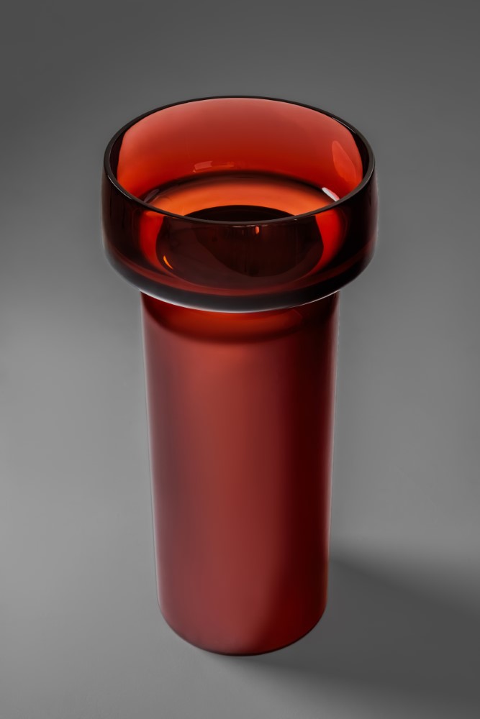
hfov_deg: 19.5
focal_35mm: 70
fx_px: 1399
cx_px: 240
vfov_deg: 28.8
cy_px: 360
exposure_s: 1/25
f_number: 8
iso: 2000
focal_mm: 70
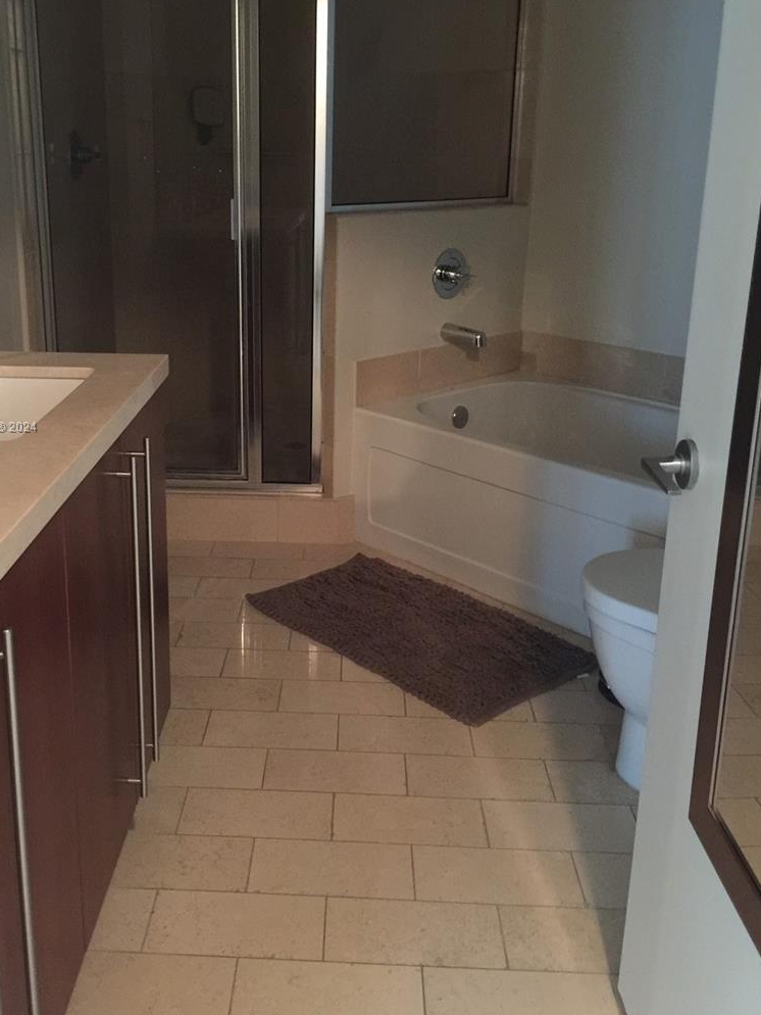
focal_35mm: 35
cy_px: 428
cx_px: 309
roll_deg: -0.4
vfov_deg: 52.4
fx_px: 1025
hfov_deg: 40.6
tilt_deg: -15.1
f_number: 2.2
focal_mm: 4.15
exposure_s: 1/4
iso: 160
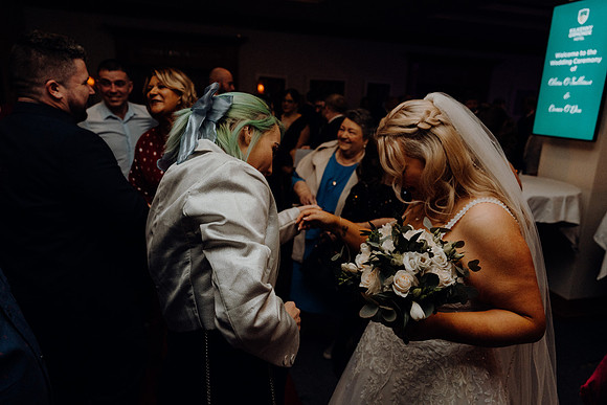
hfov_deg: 73.7
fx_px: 405
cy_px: 202
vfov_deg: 53.2
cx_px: 304
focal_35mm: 24
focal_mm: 24
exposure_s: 1/160
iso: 2500
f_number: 3.5
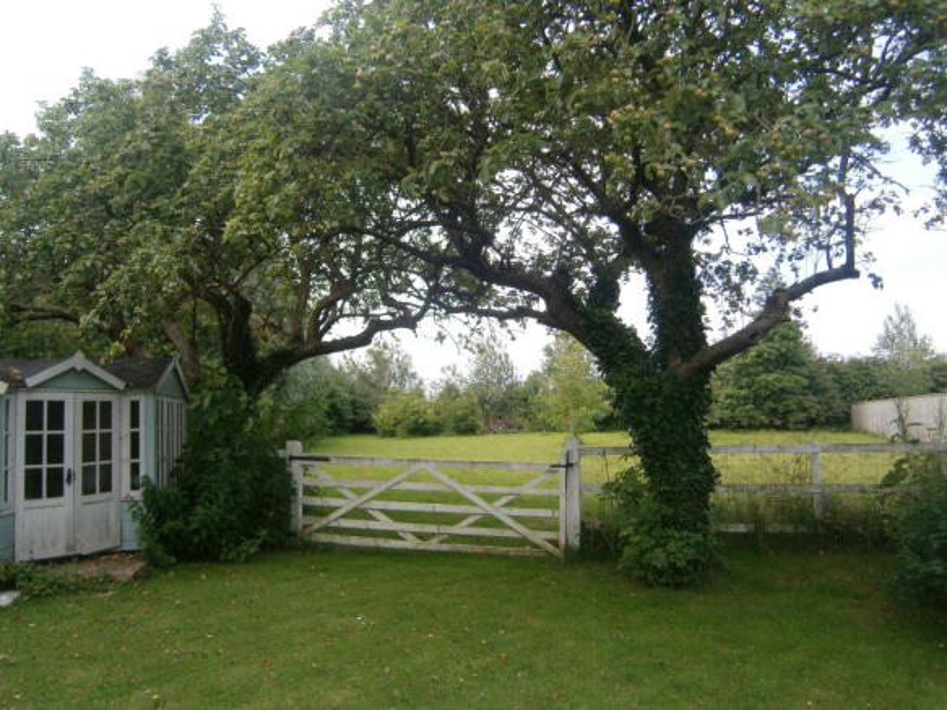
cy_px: 355
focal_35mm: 26
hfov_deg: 67.3
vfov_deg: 53.0
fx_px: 711
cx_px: 474
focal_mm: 4.7
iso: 80
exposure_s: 1/400
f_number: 2.8
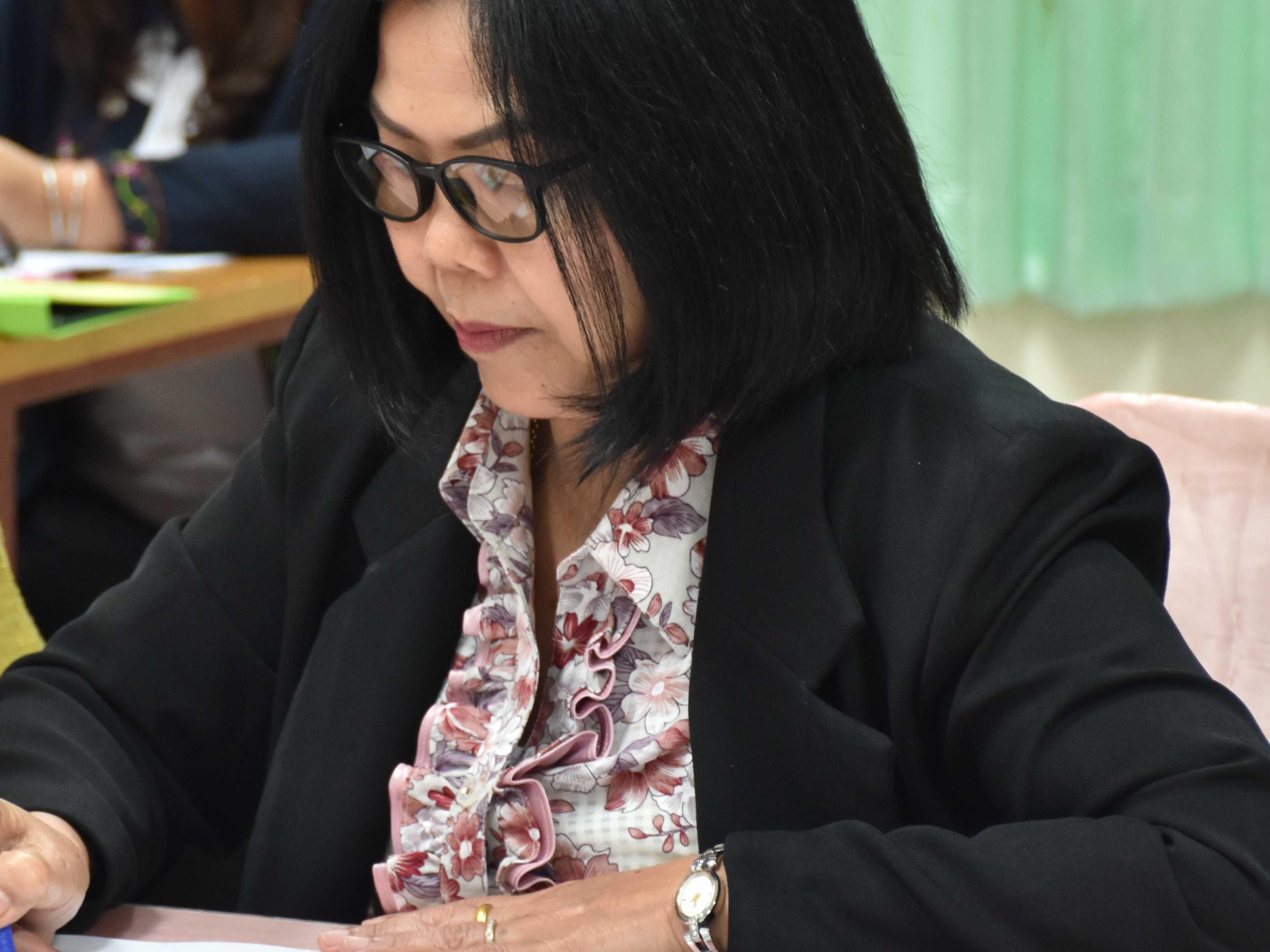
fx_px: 7260
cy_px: 503
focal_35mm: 198
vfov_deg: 7.5
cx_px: 193
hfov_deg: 10.0
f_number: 5
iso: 800
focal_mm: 75
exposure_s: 1/40
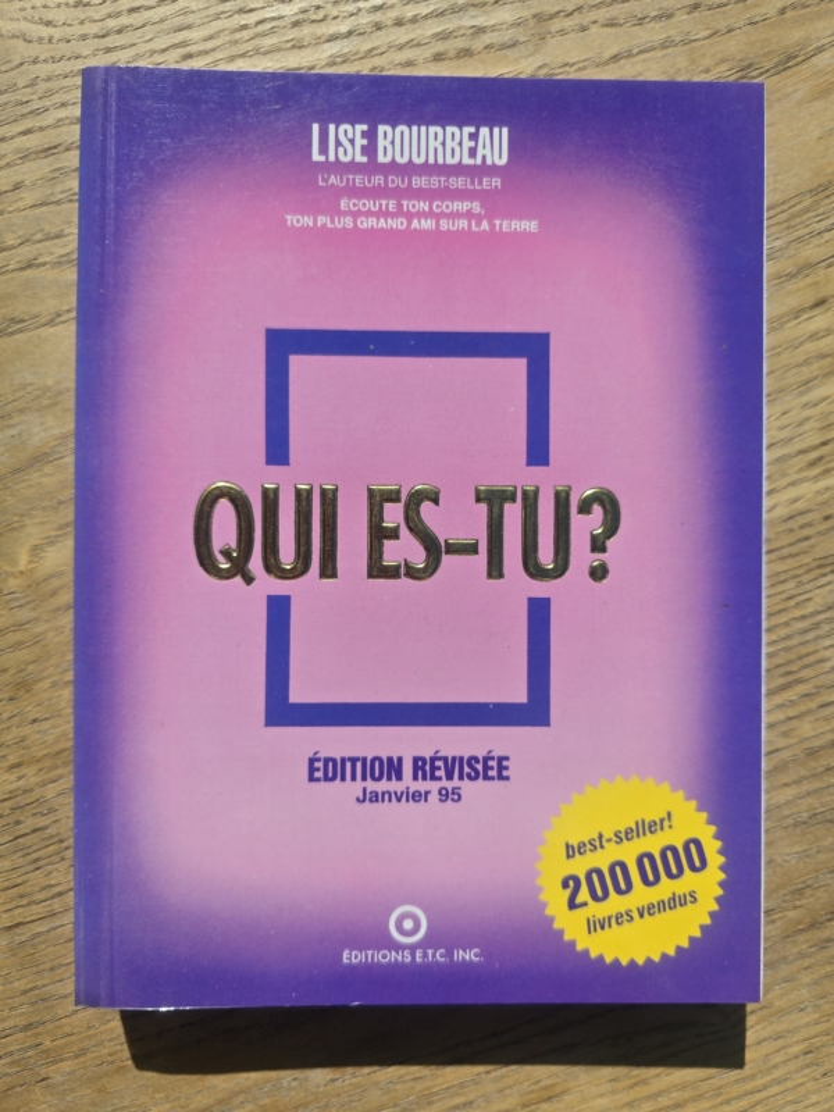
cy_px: 556
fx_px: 739
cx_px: 417
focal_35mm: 23
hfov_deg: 58.9
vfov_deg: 73.9
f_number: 1.7
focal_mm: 6.3
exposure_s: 1/1623
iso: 12
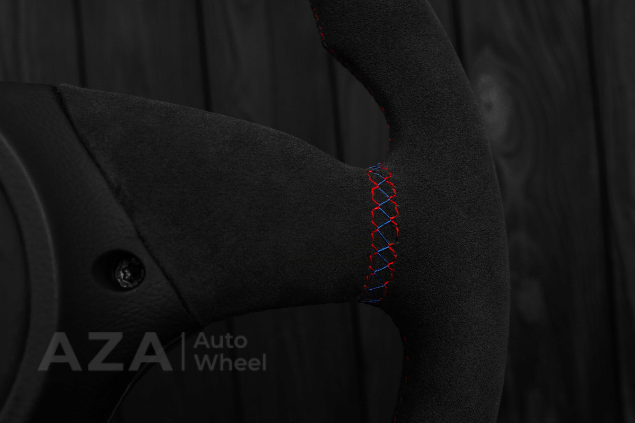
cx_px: 318
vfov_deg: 25.8
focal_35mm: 52
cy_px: 212
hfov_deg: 37.8
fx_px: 926
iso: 500
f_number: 6.3
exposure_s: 1/125
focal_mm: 35
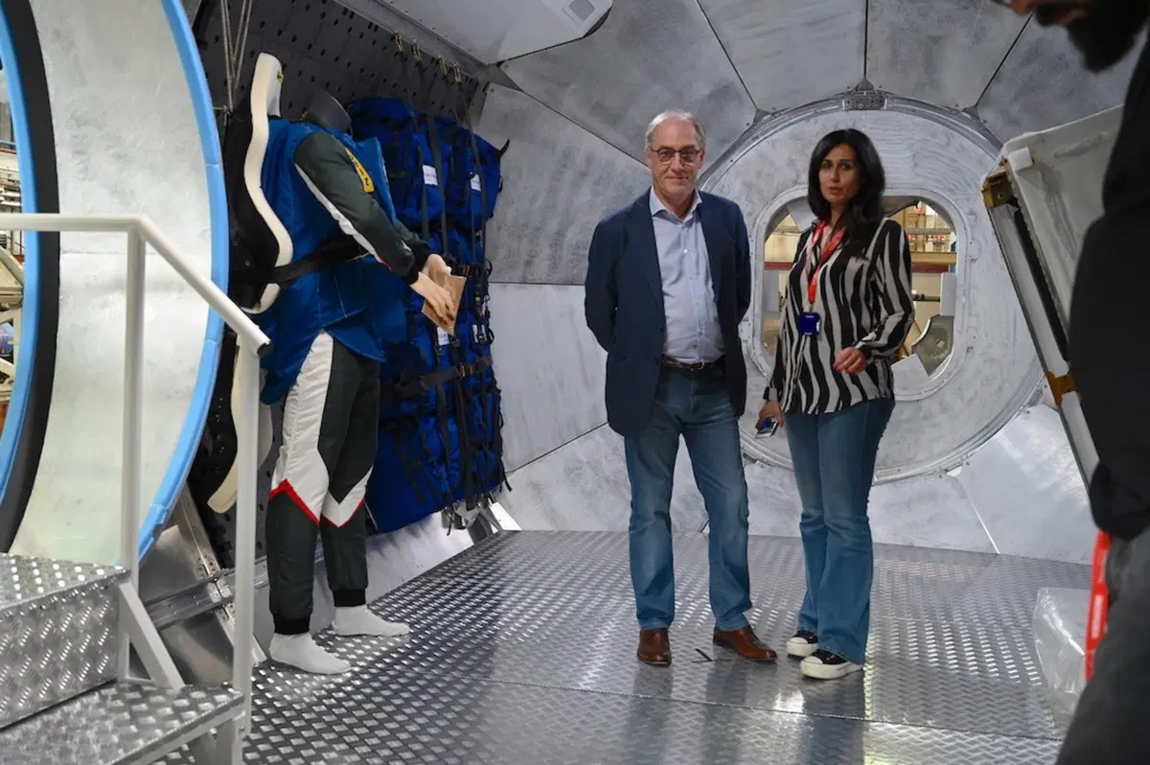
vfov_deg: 35.9
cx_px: 575
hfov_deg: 51.9
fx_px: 1181
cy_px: 382
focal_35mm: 37
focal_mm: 37
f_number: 4.5
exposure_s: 1/160
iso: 2200
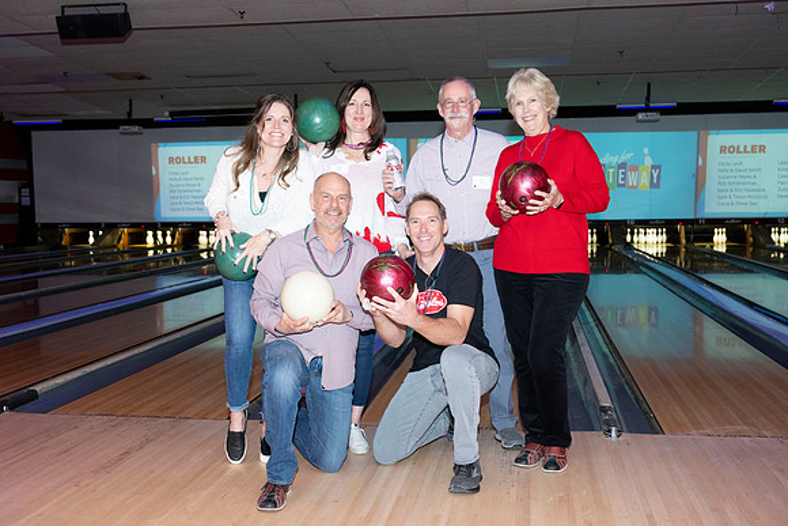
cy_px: 263
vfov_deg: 36.0
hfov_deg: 51.9
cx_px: 394
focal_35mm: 37
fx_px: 810
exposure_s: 1/60
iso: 1600
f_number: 5.6
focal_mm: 37
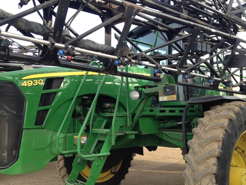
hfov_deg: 52.6
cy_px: 92
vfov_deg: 40.7
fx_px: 249
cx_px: 123
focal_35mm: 35
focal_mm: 4.28
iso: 50
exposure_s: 1/166
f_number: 2.4
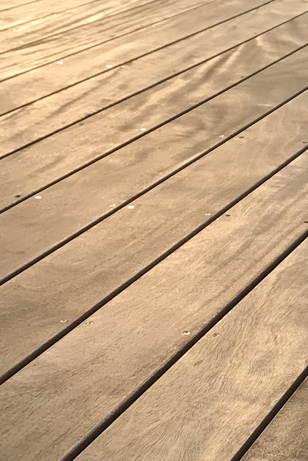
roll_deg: -0.5
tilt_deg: -16.7
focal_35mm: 110
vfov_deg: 18.6
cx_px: 448
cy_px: 236
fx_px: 1411
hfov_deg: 12.0
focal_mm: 3.99
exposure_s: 1/5650
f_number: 1.8
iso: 20
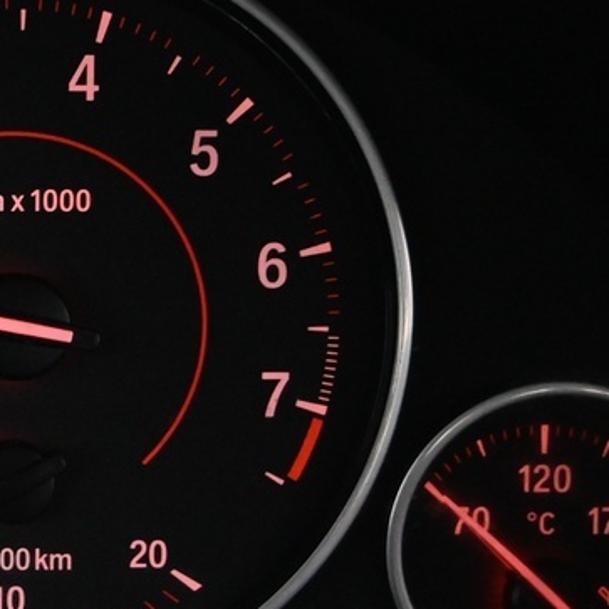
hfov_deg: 13.9
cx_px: -495
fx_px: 2208
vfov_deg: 15.7
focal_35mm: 111
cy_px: 332
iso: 3200
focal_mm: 19.5
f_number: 3.8
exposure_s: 1/30
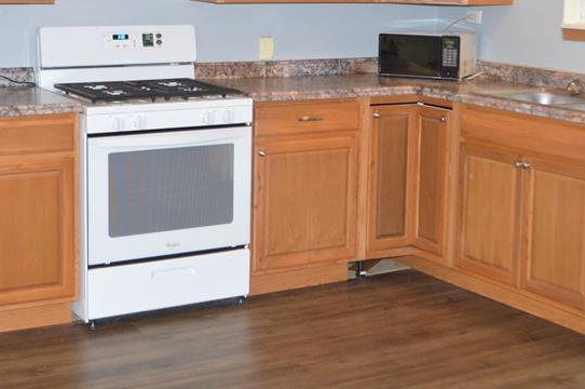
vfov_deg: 19.8
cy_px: 107
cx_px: 286
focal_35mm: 68
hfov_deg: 29.7
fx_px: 1104
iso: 1100
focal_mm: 24
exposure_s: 1/60
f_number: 4
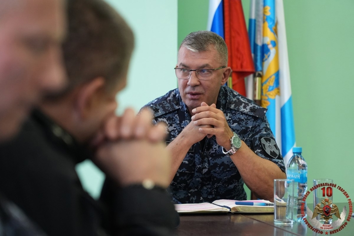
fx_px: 1519
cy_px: 118
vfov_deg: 8.9
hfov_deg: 13.3
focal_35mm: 154
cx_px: 177
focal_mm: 103
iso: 1600
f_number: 4
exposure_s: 1/160
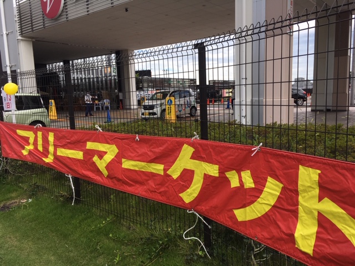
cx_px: 178
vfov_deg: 48.2
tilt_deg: -8.5
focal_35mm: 29
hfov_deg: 61.7
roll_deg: +1.9
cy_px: 133
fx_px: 297
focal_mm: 4.15
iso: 25
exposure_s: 1/746
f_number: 2.2
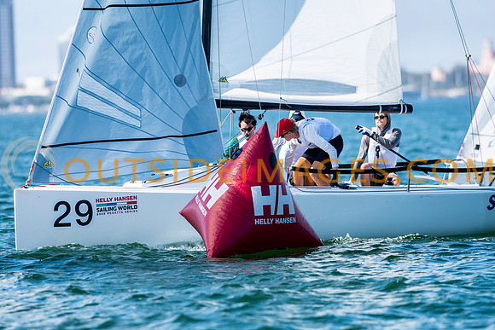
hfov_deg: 4.5
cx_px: 248
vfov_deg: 3.0
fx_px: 6329
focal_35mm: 460
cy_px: 165
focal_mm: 300
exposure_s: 1/2000
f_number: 5
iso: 200
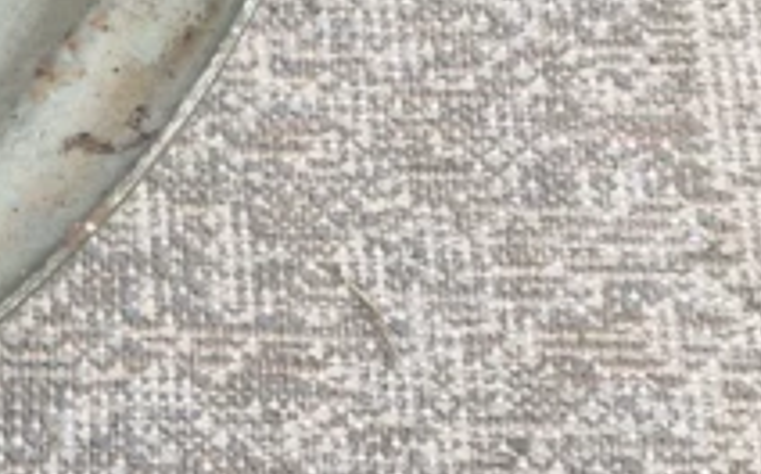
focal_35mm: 115
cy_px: -442
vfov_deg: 10.5
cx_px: -847
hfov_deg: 14.4
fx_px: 2383
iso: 50
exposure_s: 1/333
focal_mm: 5.4
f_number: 1.8
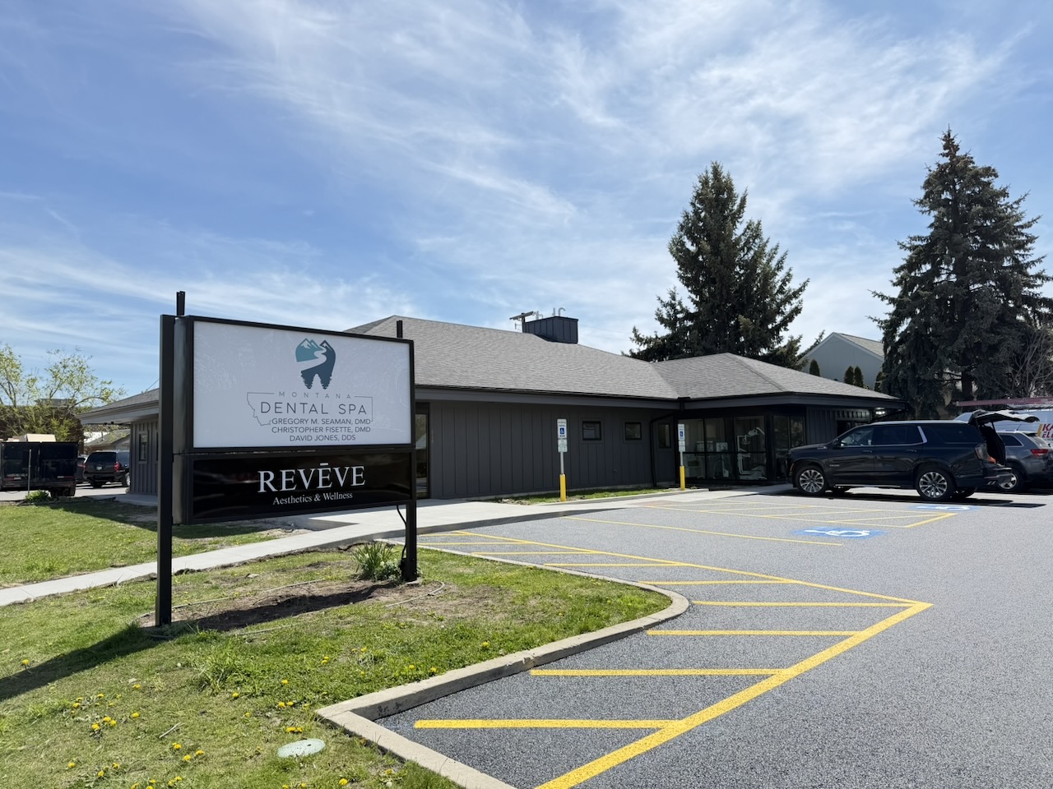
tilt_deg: +3.8
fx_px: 730
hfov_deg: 71.6
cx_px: 526
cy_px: 394
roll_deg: +1.3
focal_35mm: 24
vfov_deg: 56.8
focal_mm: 6.76
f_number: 1.78
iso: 80
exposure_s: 1/2907
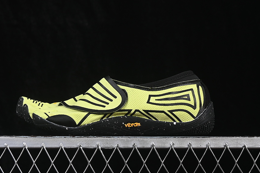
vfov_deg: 14.4
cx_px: 118
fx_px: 686
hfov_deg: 21.5
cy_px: 68
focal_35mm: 95
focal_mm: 50
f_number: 8
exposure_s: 1/80
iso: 160
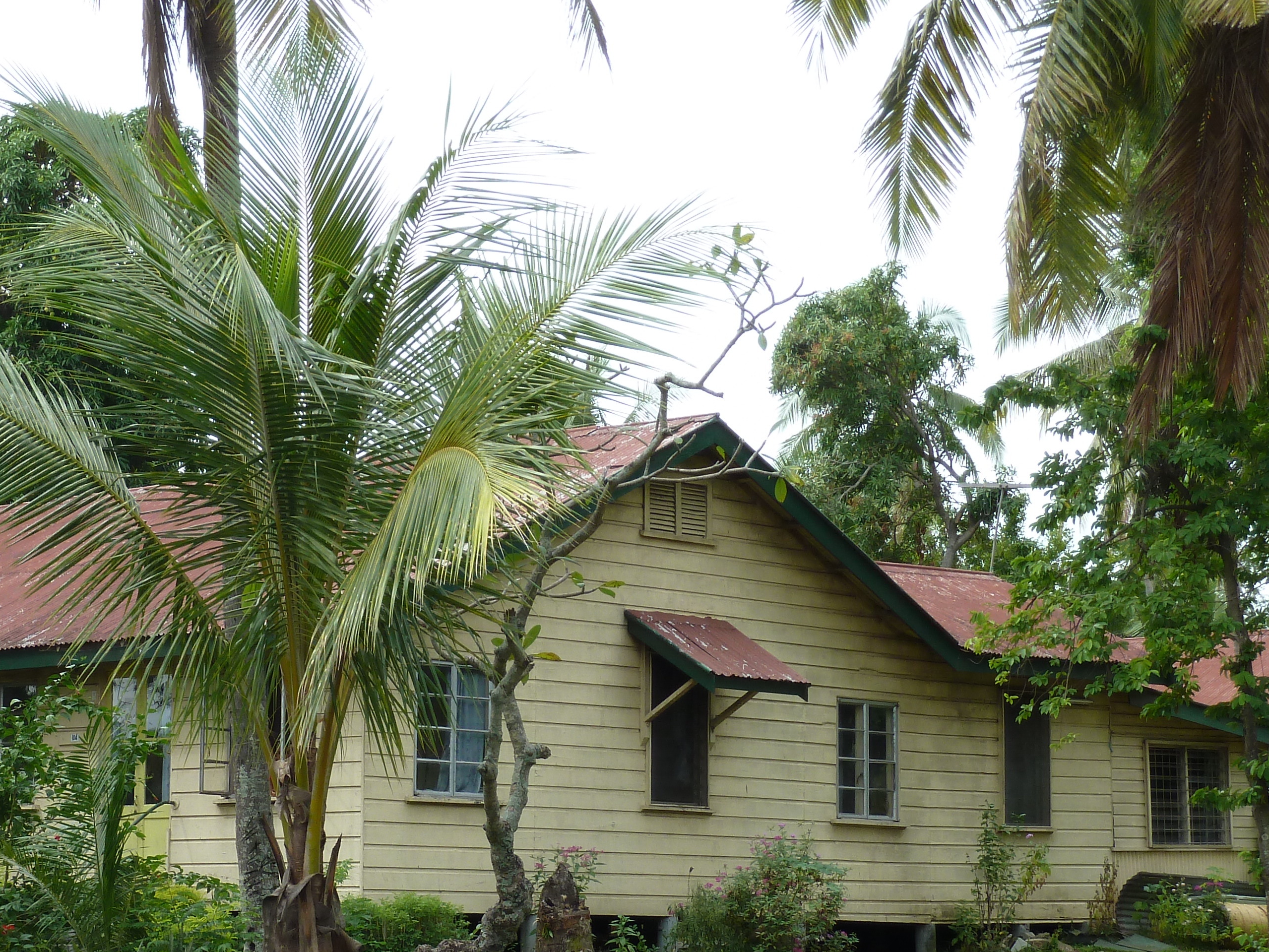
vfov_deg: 17.1
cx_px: 376
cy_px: 661
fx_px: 3153
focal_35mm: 86
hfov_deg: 22.6
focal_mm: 9.1
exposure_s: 1/200
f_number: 3.9
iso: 80
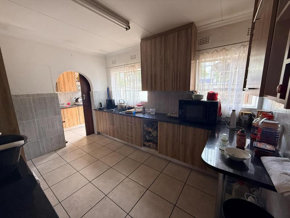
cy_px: 109
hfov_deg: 102.1
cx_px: 145
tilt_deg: -10.2
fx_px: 117
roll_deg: +0.7
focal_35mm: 14
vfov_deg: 85.7
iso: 200
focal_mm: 2.22
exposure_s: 1/99
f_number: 2.2
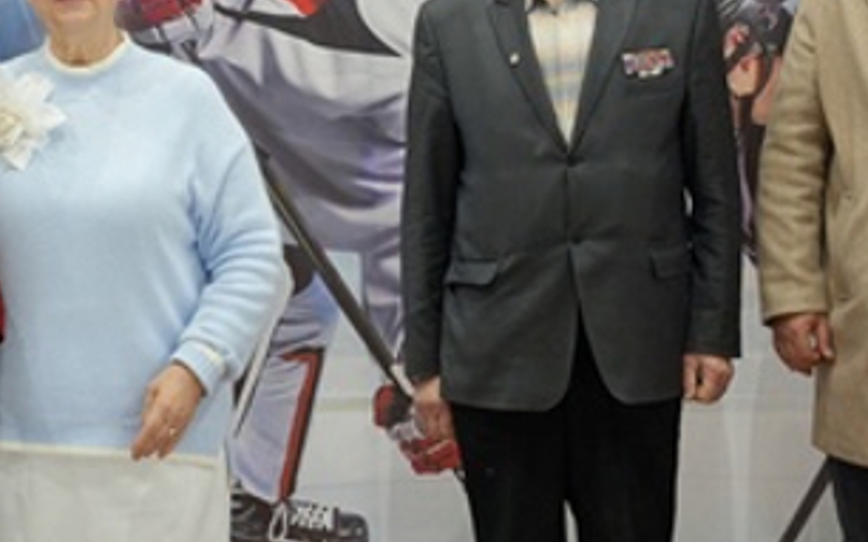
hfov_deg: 12.7
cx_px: 269
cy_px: 43
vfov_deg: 7.9
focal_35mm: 165
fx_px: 3902
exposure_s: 1/160
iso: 1000
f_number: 4
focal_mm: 66
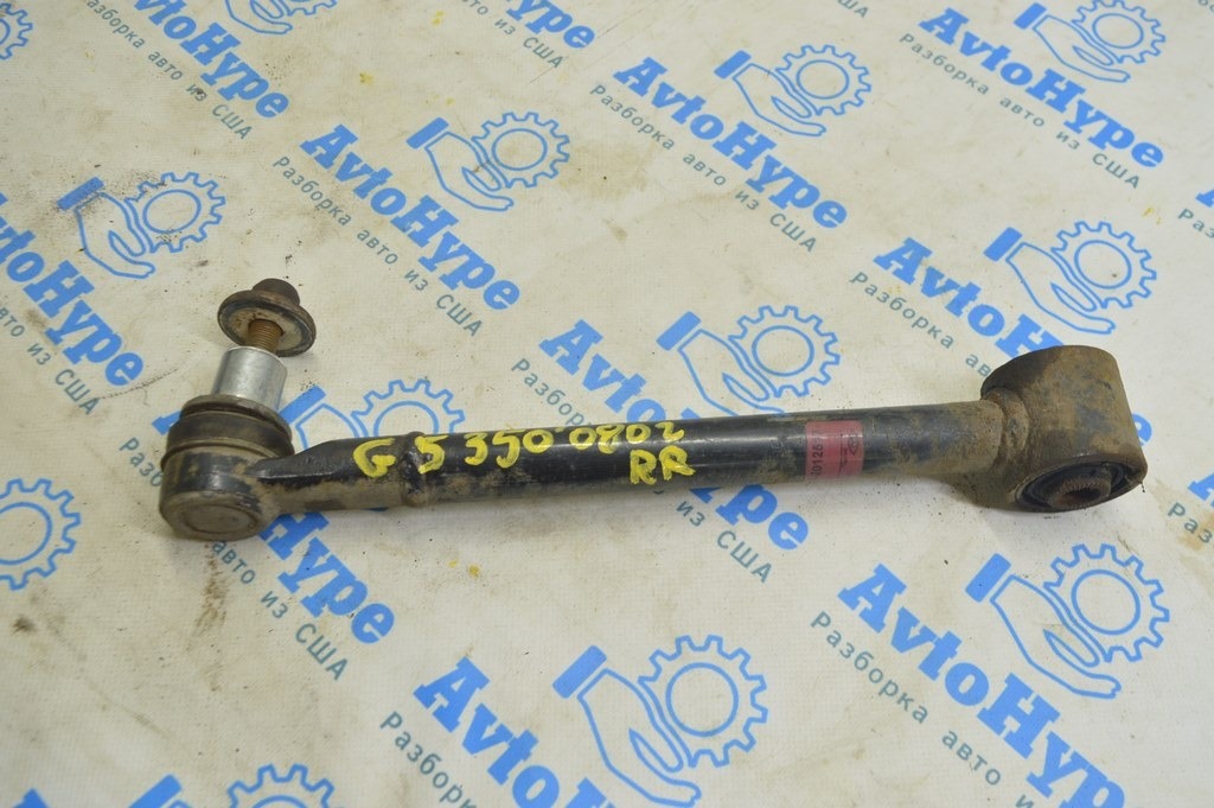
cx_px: 607
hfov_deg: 55.1
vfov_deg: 38.3
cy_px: 404
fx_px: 1162
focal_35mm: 34
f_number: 5.6
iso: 400
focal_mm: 23
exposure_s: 1/20
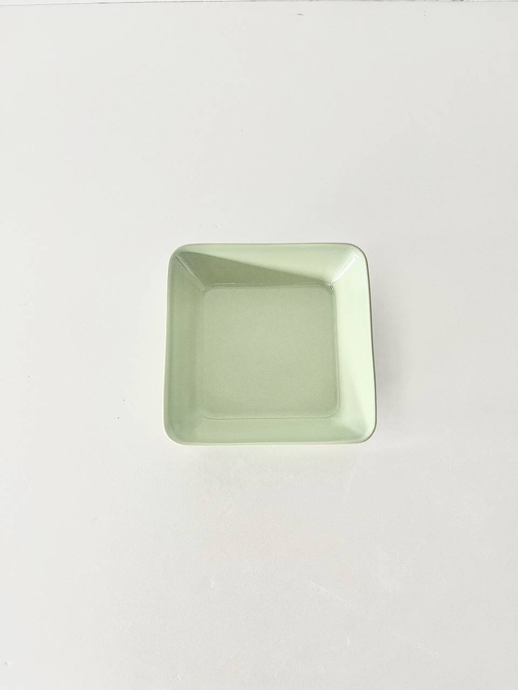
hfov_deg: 53.1
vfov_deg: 67.3
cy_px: 345
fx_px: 519
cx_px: 259
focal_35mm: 26
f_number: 1.6
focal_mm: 5.1
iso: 125
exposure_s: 1/66
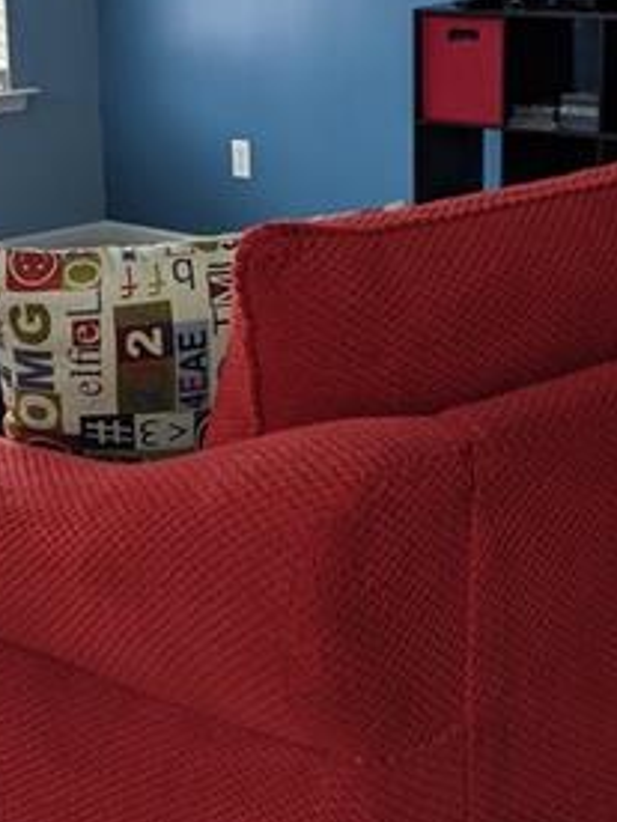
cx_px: 194
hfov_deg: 19.6
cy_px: 342
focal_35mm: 75
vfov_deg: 26.0
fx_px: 1782
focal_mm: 4.44
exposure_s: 1/59.9
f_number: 1.8
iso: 81
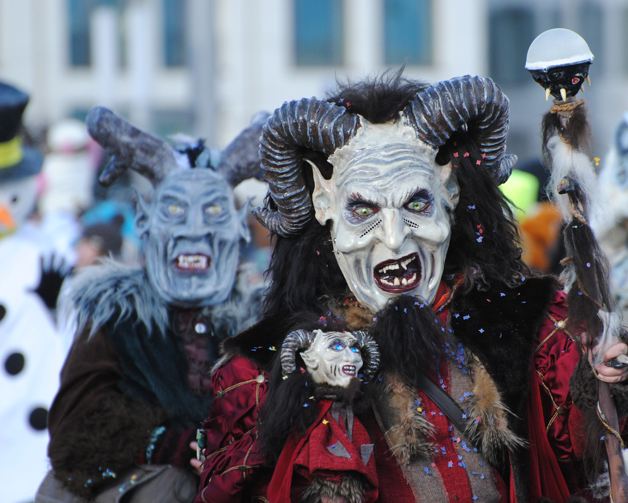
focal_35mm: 456
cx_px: 376
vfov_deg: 3.4
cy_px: 251
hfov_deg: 4.2
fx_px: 8475
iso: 360
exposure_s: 1/500
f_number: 5.6
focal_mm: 270
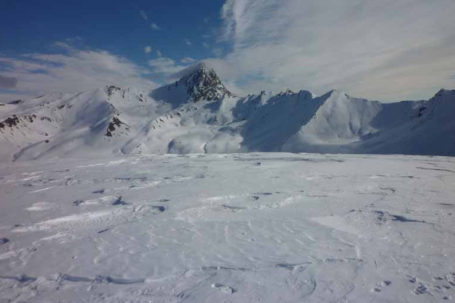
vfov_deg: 48.0
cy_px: 149
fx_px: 341
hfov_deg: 67.4
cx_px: 233
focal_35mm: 27
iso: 100
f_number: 7.1
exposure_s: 1/800
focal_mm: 4.4
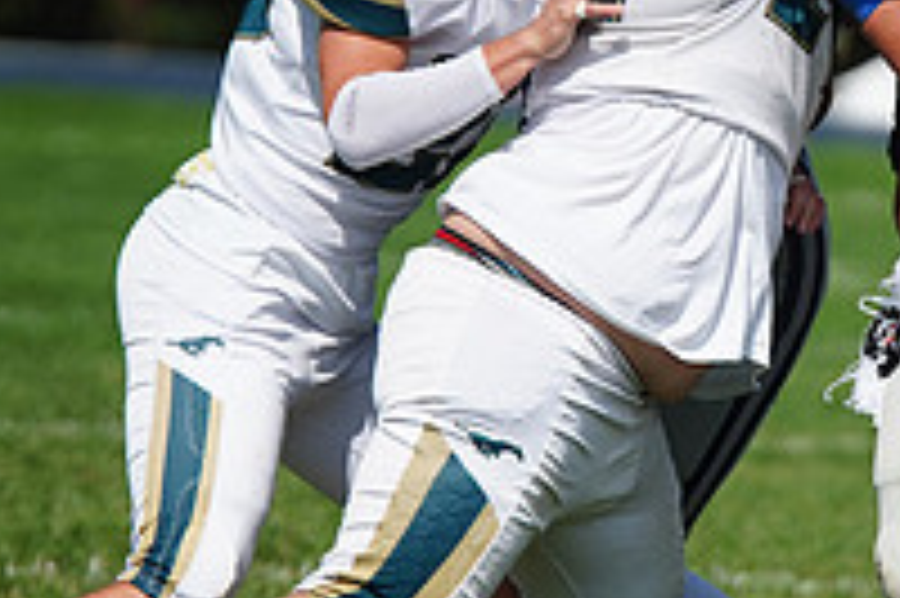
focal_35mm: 870
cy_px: 281
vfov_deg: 1.6
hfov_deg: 2.4
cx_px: 729
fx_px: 21732
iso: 400
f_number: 2.8
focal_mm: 300
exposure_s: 1/8000
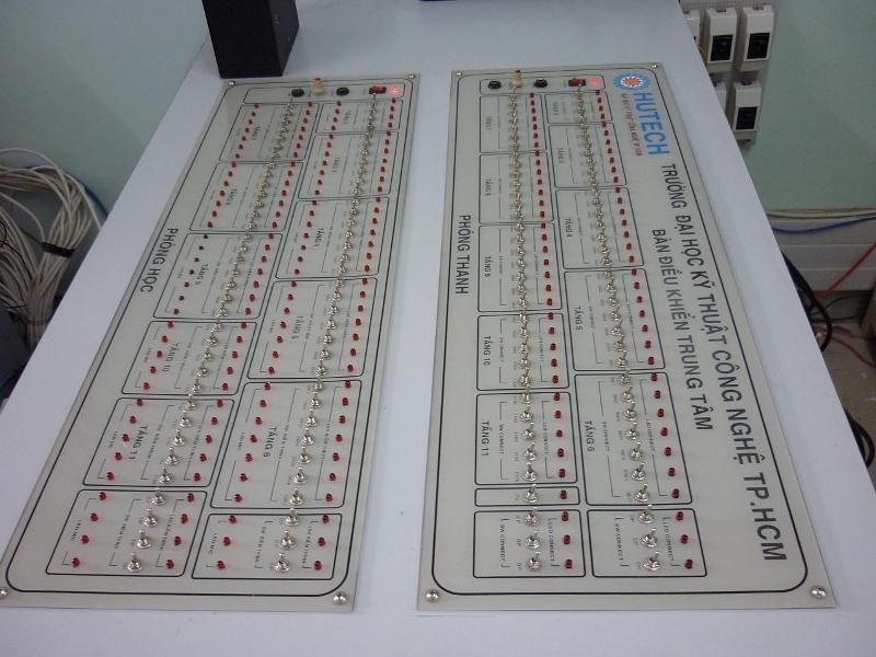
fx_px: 835
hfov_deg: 55.4
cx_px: 438
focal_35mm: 33
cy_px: 328
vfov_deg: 42.9
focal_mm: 5.5
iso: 250
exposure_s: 1/30
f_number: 2.8
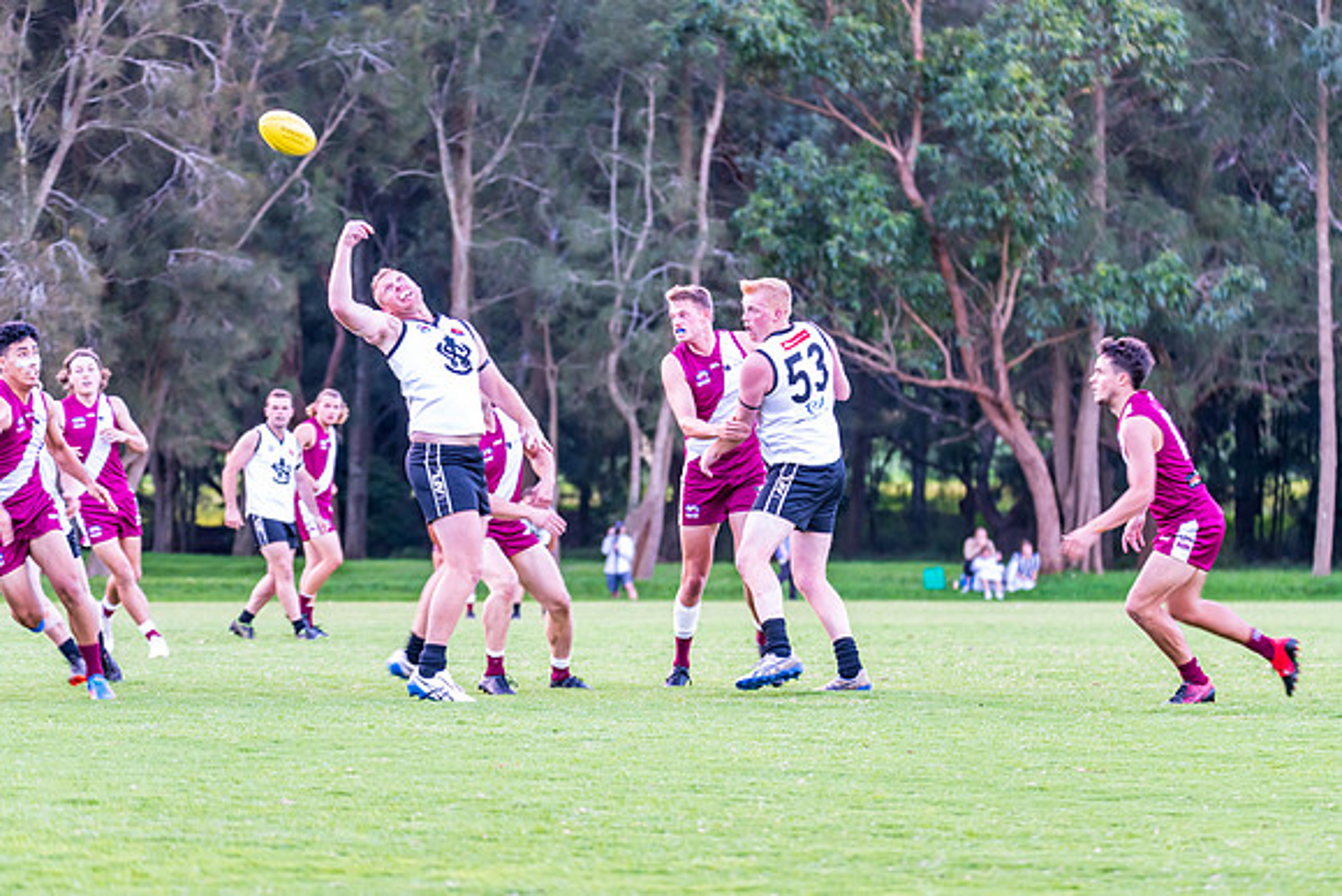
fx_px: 7166
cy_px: 448
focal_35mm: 192
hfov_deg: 10.7
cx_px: 671
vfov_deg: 7.2
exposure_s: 1/125
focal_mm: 190
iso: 1600
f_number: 5.6
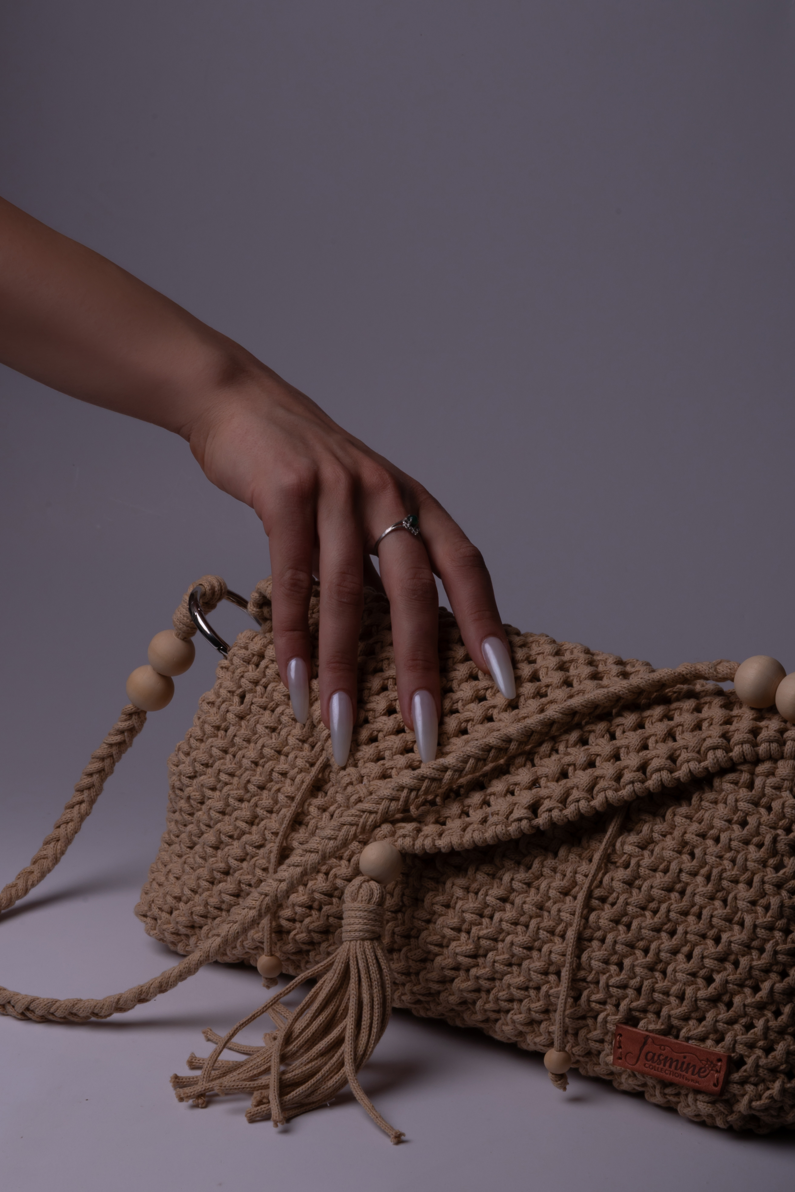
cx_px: 398
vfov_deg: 18.3
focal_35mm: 112
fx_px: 3710
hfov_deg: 12.2
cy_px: 596
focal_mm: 75
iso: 125
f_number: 22
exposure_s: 1/160
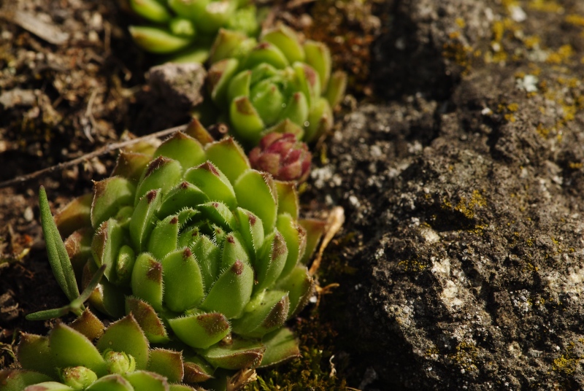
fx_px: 2071
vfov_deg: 10.8
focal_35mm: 128
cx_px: 292
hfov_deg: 16.0
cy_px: 196
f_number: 9
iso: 100
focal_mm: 85
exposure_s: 1/200
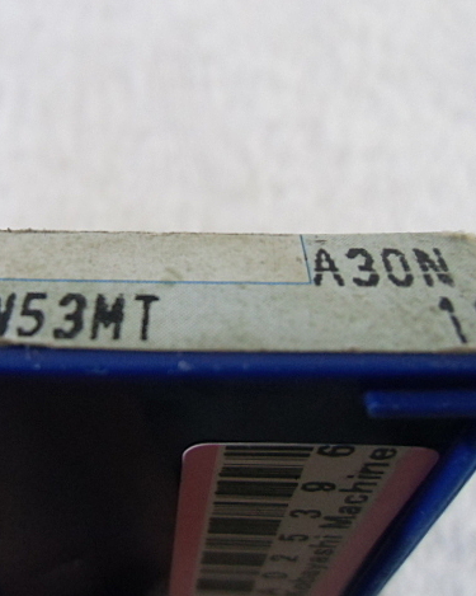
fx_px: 564
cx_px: 156
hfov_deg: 45.1
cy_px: 296
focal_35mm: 32
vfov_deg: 55.7
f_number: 3
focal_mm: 4.24
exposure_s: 1/125
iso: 400
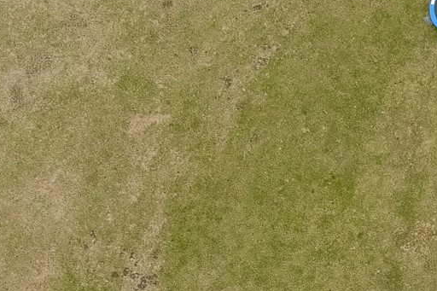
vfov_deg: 10.9
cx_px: 648
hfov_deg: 15.4
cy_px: 352
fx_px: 1493
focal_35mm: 123
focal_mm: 10.57
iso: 100
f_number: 2.8
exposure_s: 1/320
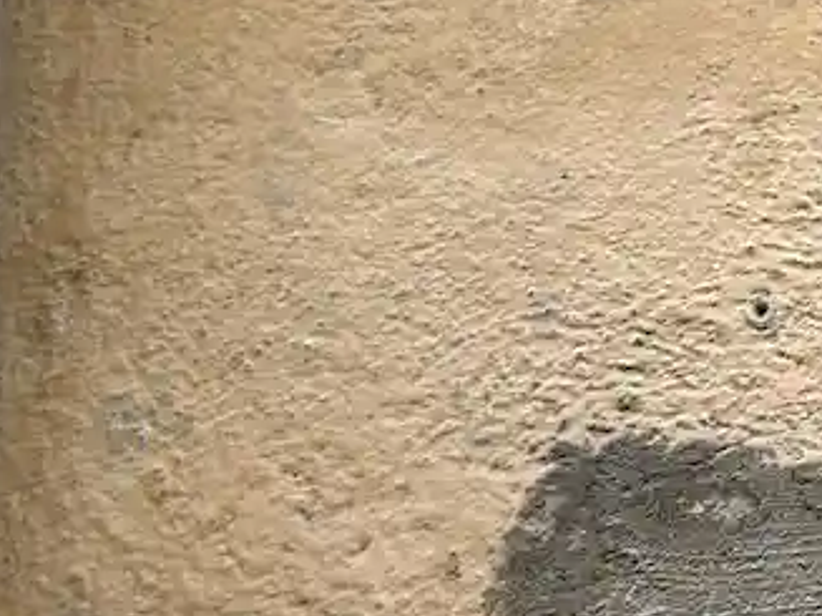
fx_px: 3394
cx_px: 1420
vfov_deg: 10.3
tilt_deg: +8.6
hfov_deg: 12.7
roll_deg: -2.1
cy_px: 113
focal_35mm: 143
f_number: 1.78
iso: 100
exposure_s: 1/99
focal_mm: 6.76
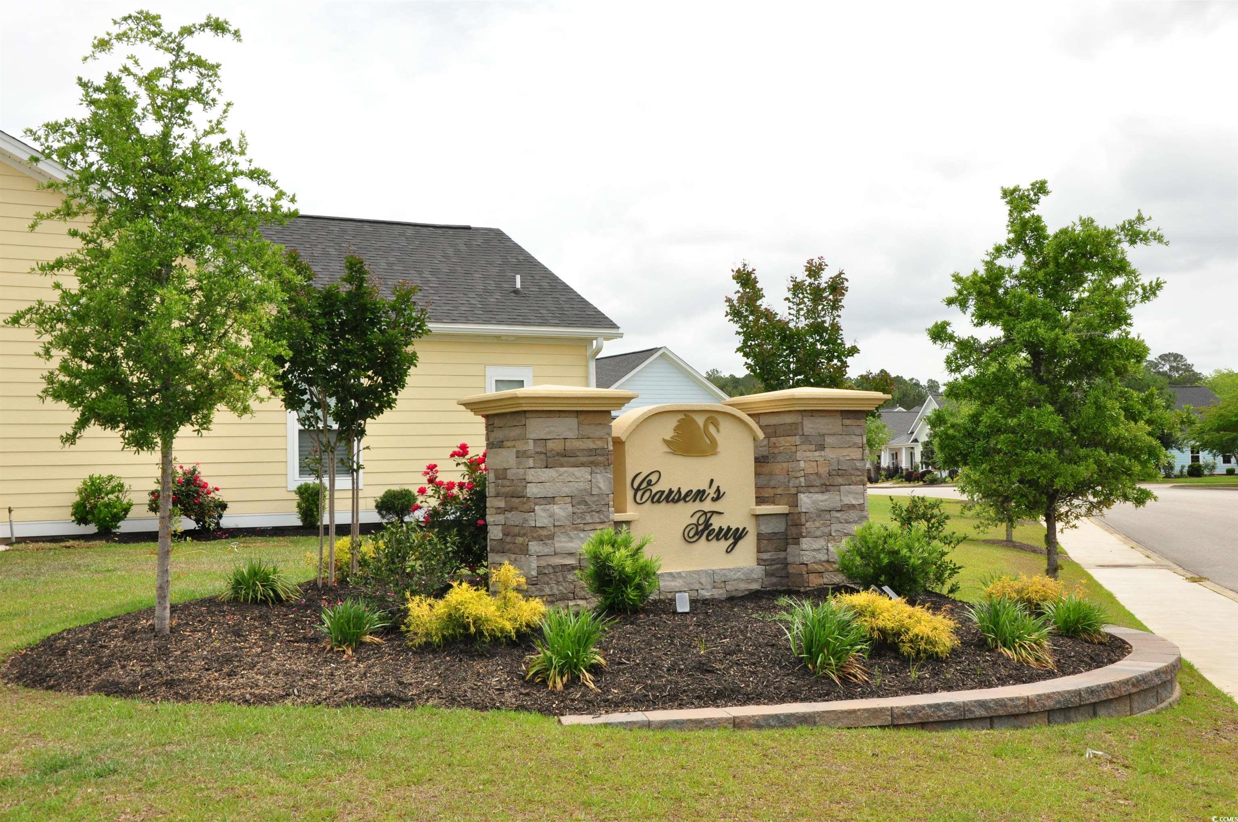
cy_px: 411
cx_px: 619
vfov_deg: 31.8
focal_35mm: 42
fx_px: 1442
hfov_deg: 46.5
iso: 1000
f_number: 11
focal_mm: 28
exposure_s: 1/1600
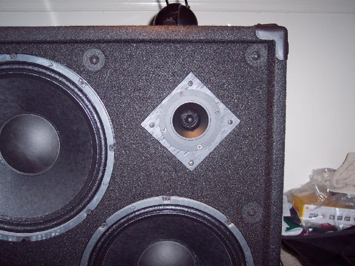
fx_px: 390
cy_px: 133
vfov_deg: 37.7
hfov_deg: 49.0
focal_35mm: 38
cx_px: 178
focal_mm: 8
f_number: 2.8
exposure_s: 1/30
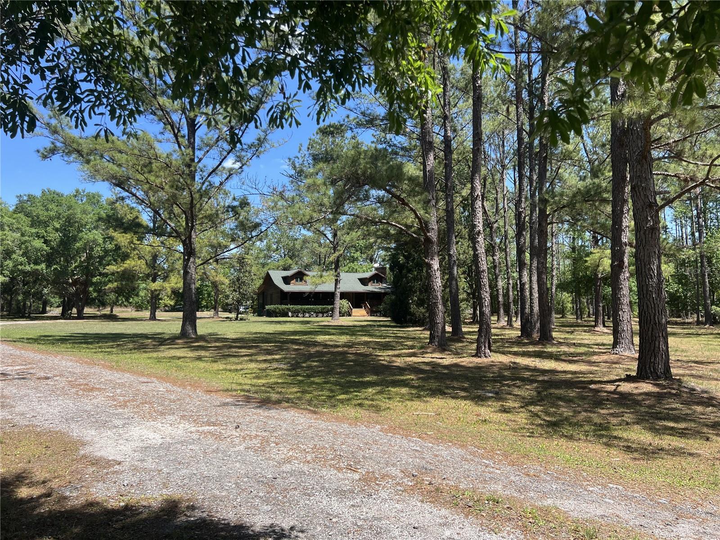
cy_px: 270
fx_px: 541
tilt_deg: +3.9
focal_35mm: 26
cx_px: 360
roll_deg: +0.2
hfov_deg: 67.3
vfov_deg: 53.1
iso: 50
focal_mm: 5.7
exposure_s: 1/1838
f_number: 1.5
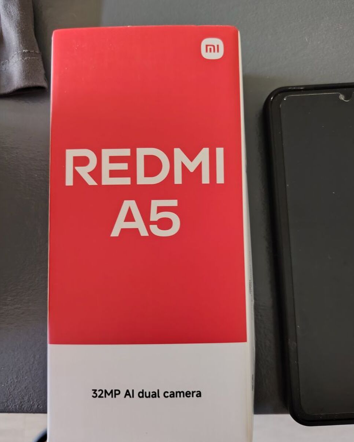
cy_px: 221
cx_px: 183
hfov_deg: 54.9
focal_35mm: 26
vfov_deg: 66.0
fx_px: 340
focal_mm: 5.25
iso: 859
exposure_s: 1/25
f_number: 1.75
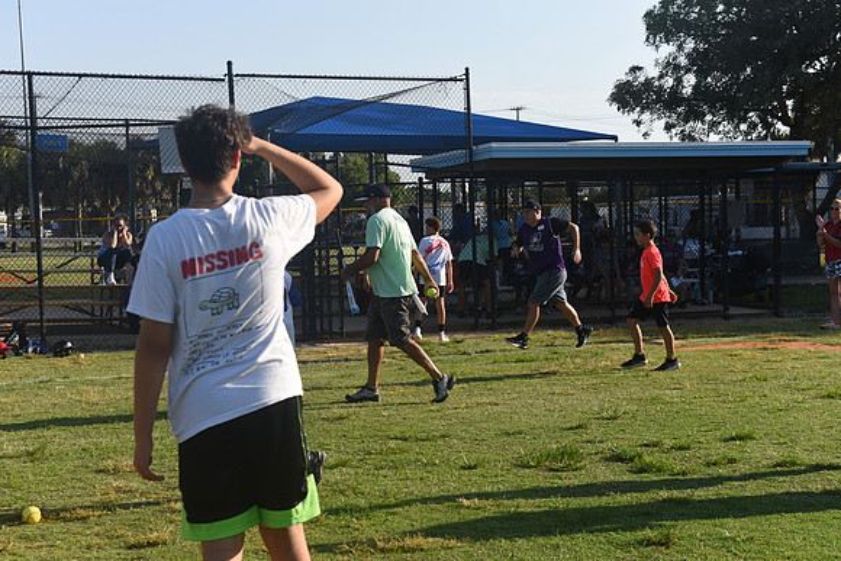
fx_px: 1449
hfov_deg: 32.4
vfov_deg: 21.9
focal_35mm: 62
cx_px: 420
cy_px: 280
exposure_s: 1/200
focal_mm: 62
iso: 125
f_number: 8
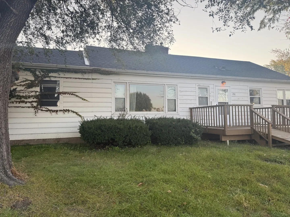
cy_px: 108
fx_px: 201
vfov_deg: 56.8
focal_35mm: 24
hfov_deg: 71.6
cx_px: 145
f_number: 1.78
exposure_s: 1/535
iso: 80
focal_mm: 6.76
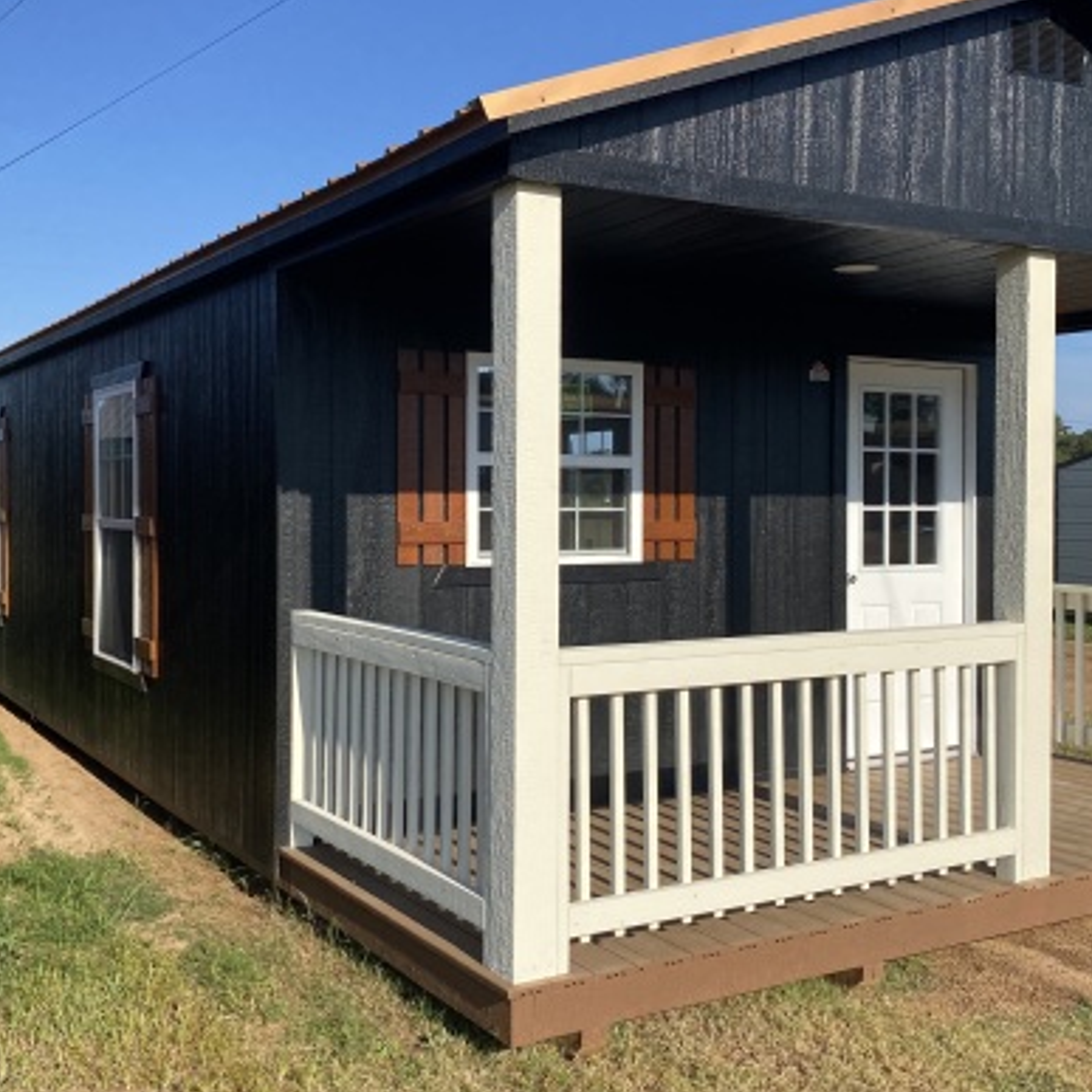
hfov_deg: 43.9
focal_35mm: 38
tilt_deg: -1.1
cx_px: 559
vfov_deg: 43.9
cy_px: 533
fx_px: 1356
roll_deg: -0.2
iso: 32
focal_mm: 4.25
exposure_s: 1/2755
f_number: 1.8
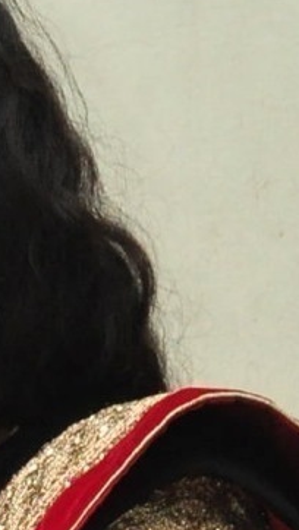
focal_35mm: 235
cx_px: -170
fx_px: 3308
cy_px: 1140
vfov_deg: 8.6
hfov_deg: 5.1
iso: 1600
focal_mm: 30
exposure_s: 1/125
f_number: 7.1
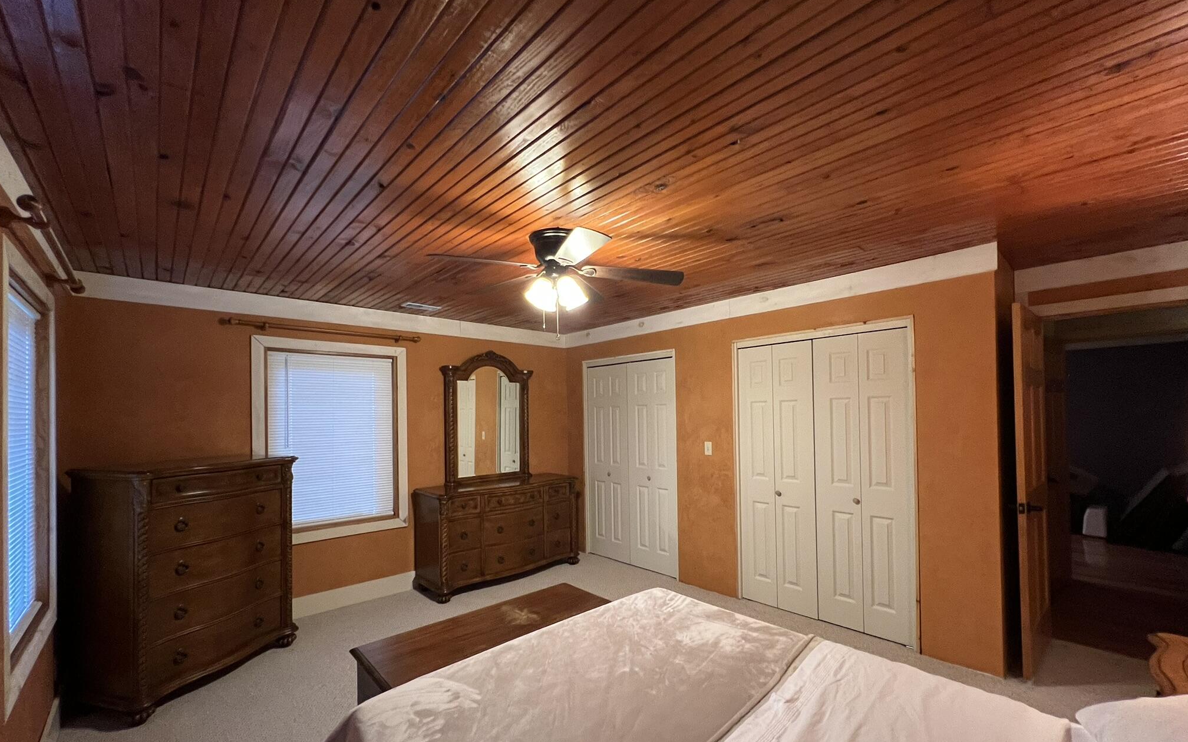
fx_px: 453
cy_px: 409
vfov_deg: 78.4
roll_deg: +0.8
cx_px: 599
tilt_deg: +0.2
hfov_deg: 105.3
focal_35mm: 14
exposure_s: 1/60
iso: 500
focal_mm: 1.57
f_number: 1.8
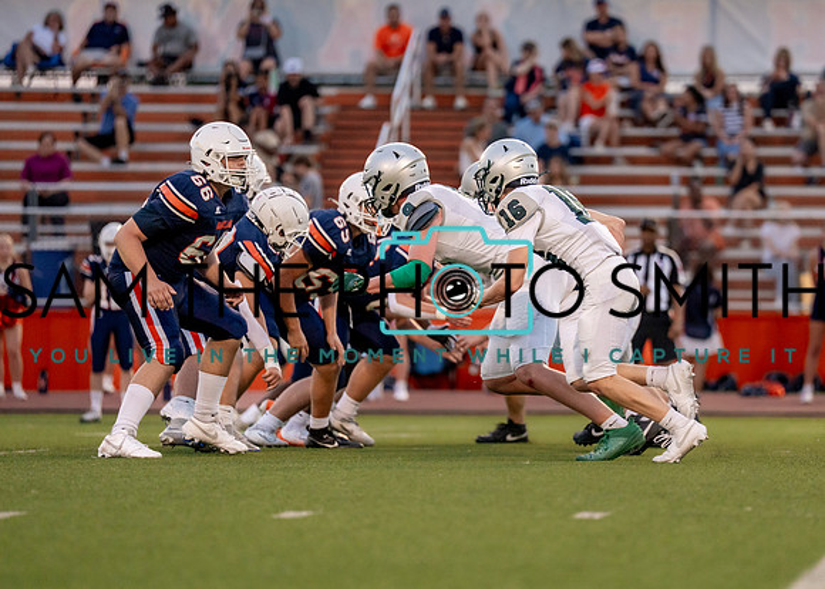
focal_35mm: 286
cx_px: 584
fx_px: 6693
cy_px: 281
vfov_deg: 5.0
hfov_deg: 7.0
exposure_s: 1/1000
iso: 1600
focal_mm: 200
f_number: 2.8
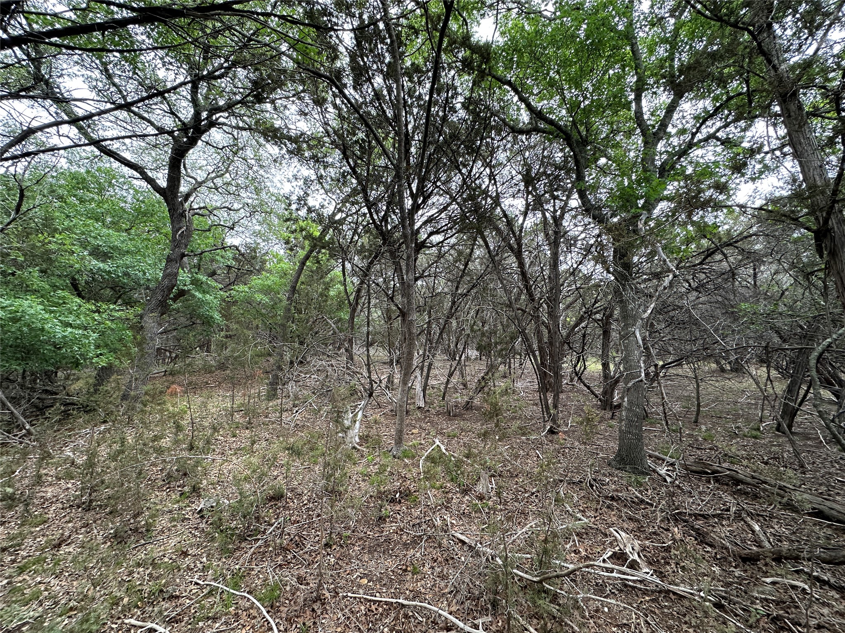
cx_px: 422
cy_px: 316
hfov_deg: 102.1
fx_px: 342
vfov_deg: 85.7
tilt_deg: +8.8
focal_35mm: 14
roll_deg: -2.3
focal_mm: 2.22
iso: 125
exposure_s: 1/99
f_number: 2.2
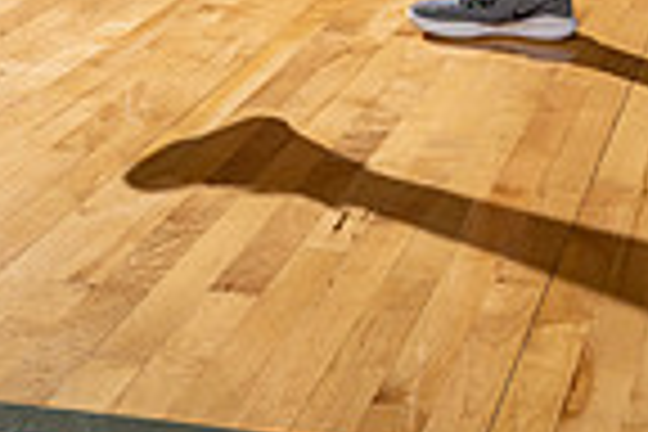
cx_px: 554
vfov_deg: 12.3
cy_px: -518
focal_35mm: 94
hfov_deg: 21.3
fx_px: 1692
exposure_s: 1/250
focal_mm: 30
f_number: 5.6
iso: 400
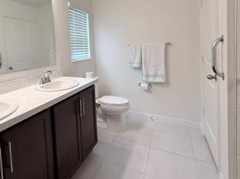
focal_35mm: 20
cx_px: 82
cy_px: 57
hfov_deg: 79.4
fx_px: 138
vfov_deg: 63.9
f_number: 2.2
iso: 80
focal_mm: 2.22
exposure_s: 1/120
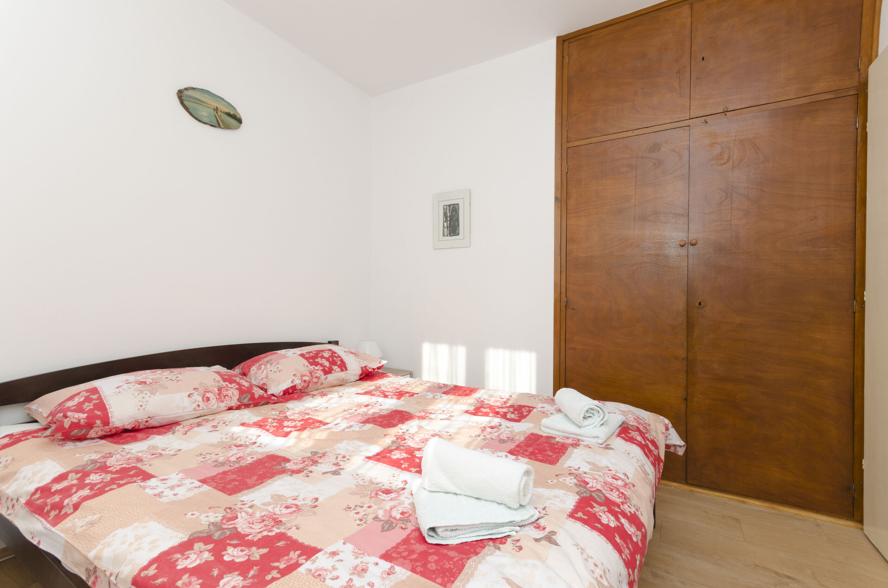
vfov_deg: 77.1
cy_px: 294
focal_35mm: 15
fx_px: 369
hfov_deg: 100.5
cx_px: 444
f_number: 8
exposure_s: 1/200
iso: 200
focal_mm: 10
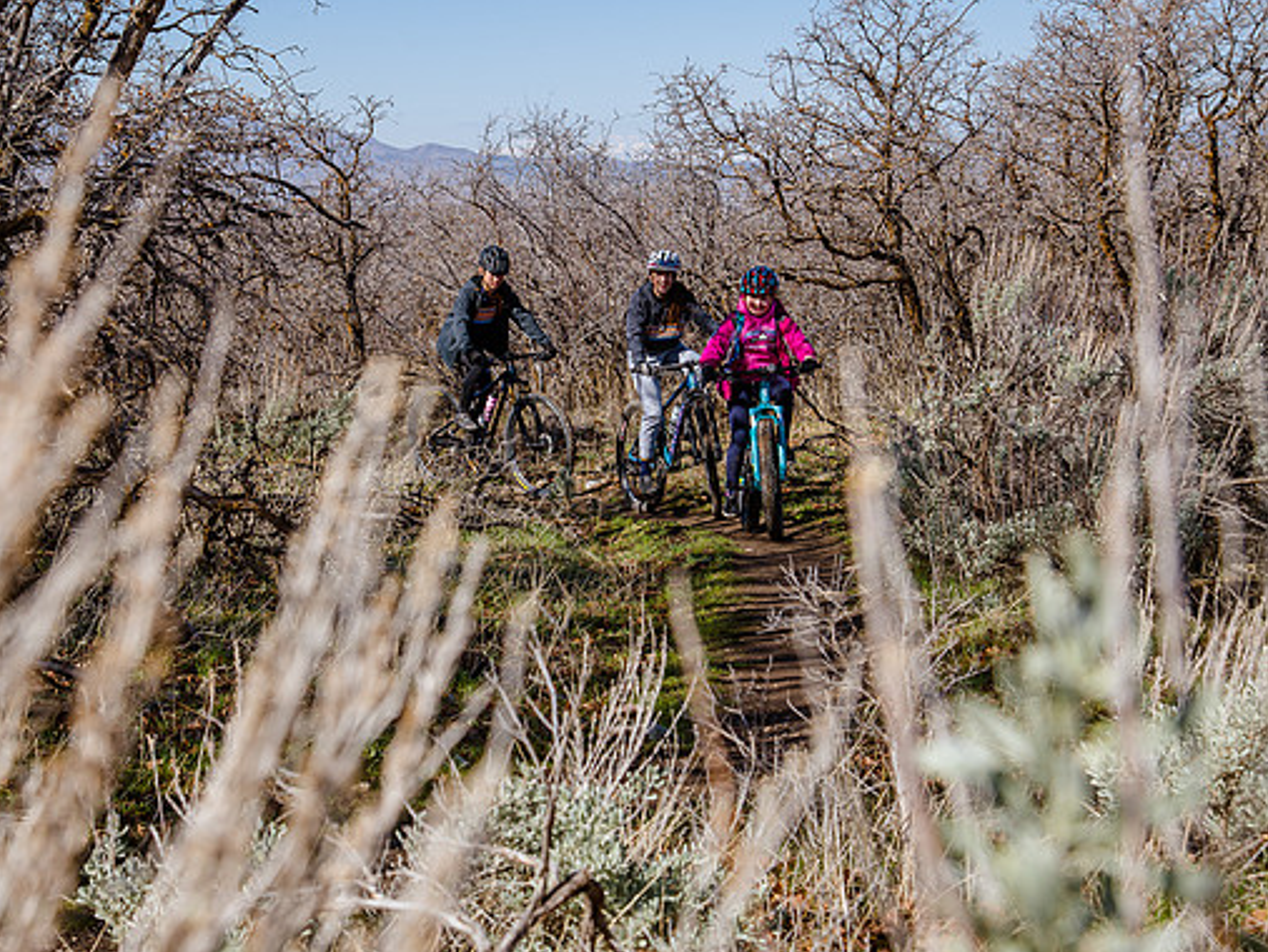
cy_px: 465
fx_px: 2529
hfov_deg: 28.1
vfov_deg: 21.3
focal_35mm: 69
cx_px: 496
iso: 200
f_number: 10
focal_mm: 58
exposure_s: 1/250
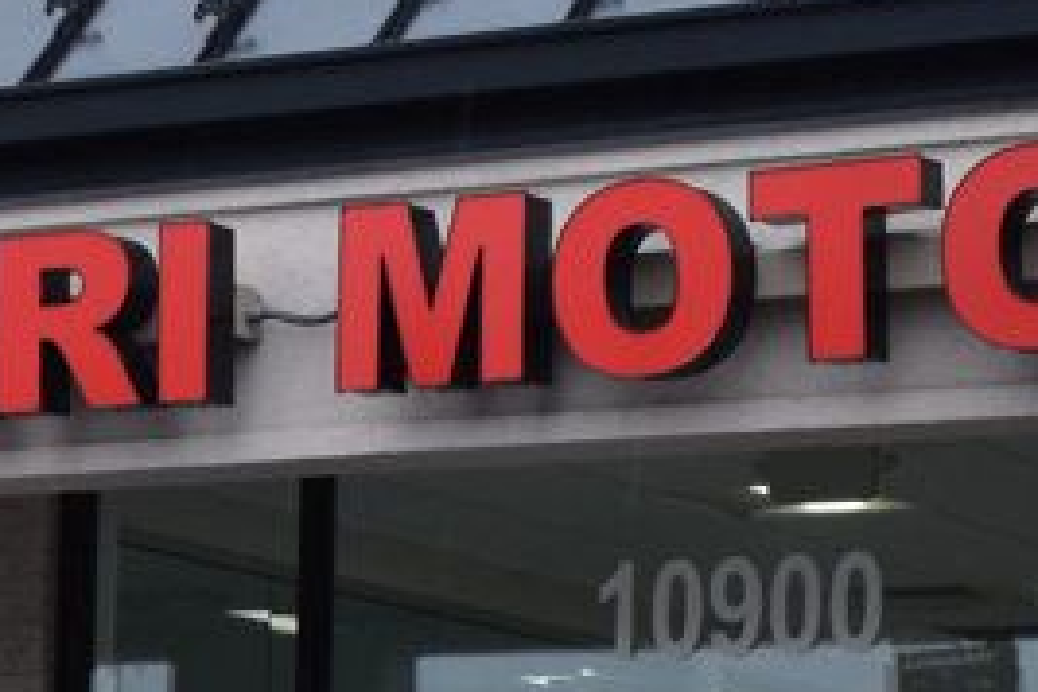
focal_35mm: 161
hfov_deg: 12.6
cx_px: 23
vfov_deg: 8.2
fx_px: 4642
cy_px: 1217
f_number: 10
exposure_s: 1/200
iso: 400
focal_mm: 28
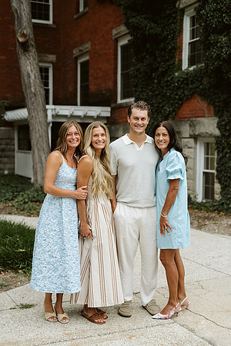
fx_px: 481
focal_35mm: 50
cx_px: 116
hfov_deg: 27.0
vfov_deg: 39.6
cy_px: 173
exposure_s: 1/800
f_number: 2.5
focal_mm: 50
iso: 1000
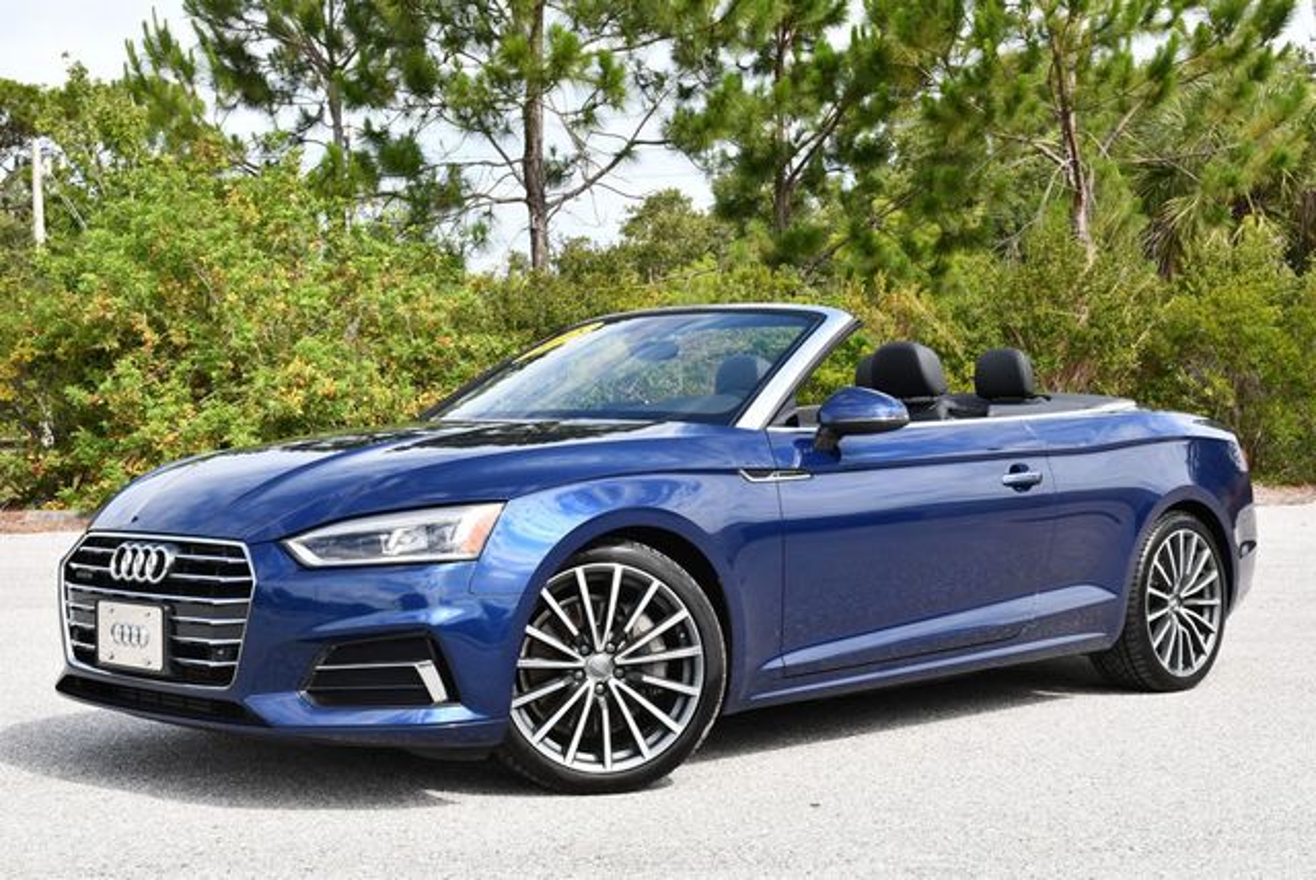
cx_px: 658
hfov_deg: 38.2
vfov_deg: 26.0
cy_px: 440
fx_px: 1903
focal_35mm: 52
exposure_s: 1/250
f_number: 8
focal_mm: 26
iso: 200
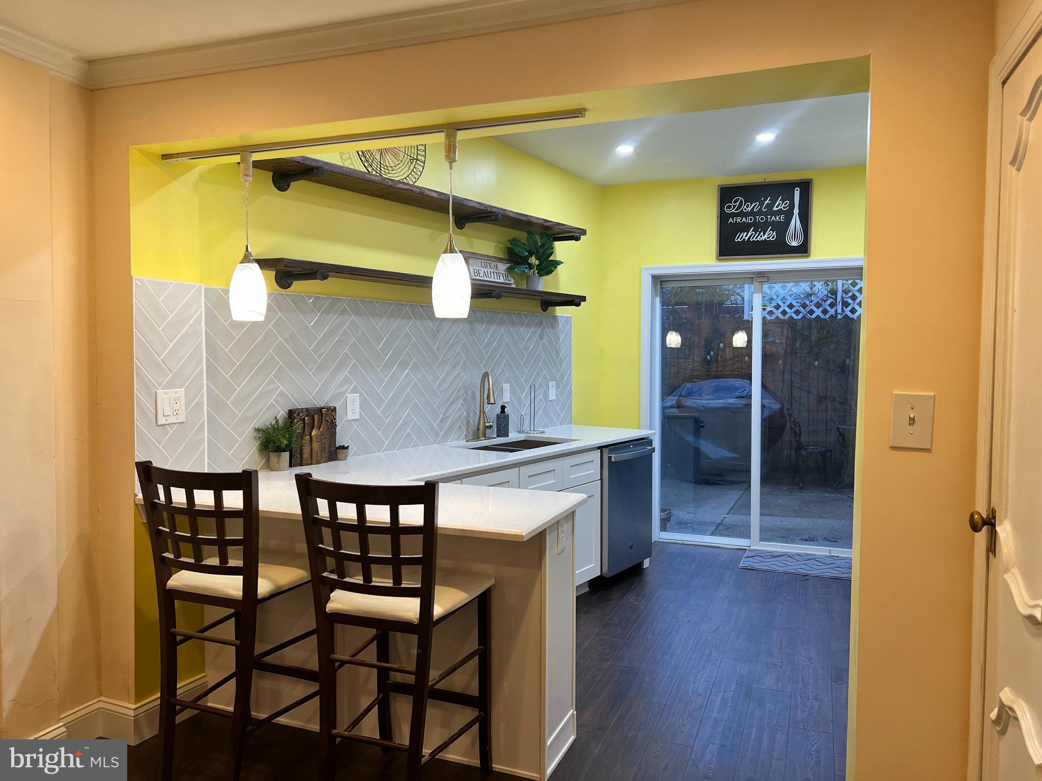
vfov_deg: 53.1
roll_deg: -0.3
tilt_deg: -3.7
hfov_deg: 67.3
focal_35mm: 26
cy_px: 390
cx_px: 521
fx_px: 783
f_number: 1.5
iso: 125
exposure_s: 1/120
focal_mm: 5.7
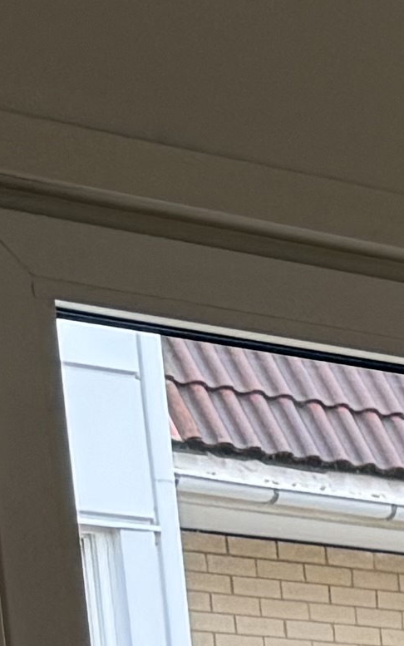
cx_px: 2090
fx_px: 3292
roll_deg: +2.0
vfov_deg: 10.0
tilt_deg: -7.6
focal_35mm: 187
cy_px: 1471
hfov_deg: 5.3
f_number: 1.78
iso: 100
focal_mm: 6.76
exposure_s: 1/307
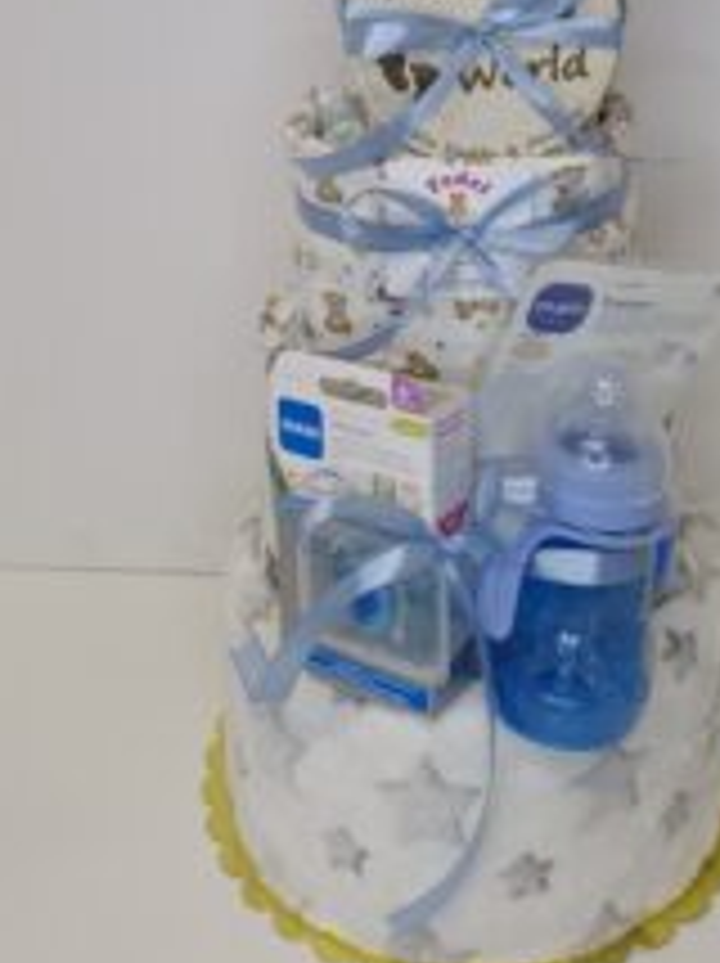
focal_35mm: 43
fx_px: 1195
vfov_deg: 42.0
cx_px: 508
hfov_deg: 33.1
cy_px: 194
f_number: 1.8
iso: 50
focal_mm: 5.54
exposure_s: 1/50
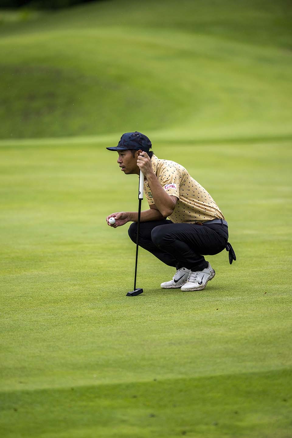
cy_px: 219
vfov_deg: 5.2
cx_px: 146
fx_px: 4866
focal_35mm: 400
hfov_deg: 3.4
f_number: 3.5
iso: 1100
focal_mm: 400
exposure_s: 1/4000
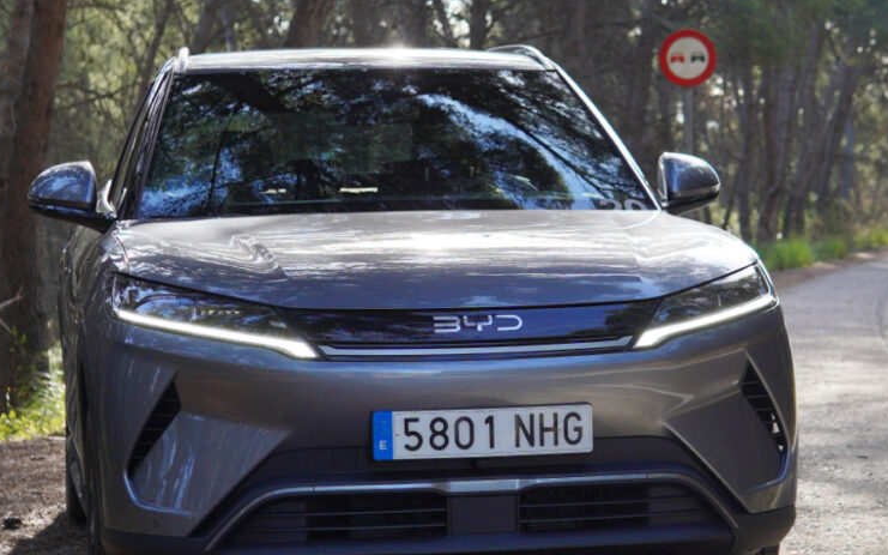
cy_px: 267
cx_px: 566
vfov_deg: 13.0
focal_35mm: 101
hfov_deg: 20.5
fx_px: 2444
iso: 250
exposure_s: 1/1250
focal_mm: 30
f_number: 2.8
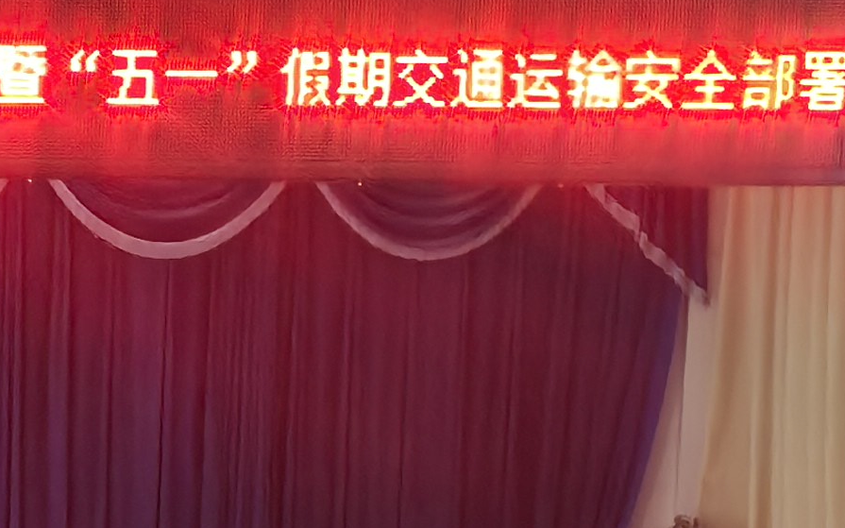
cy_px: 962
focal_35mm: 131
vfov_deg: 9.5
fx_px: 3016
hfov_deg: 15.5
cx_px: -100
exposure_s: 1/50
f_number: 4
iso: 400
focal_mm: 5.75
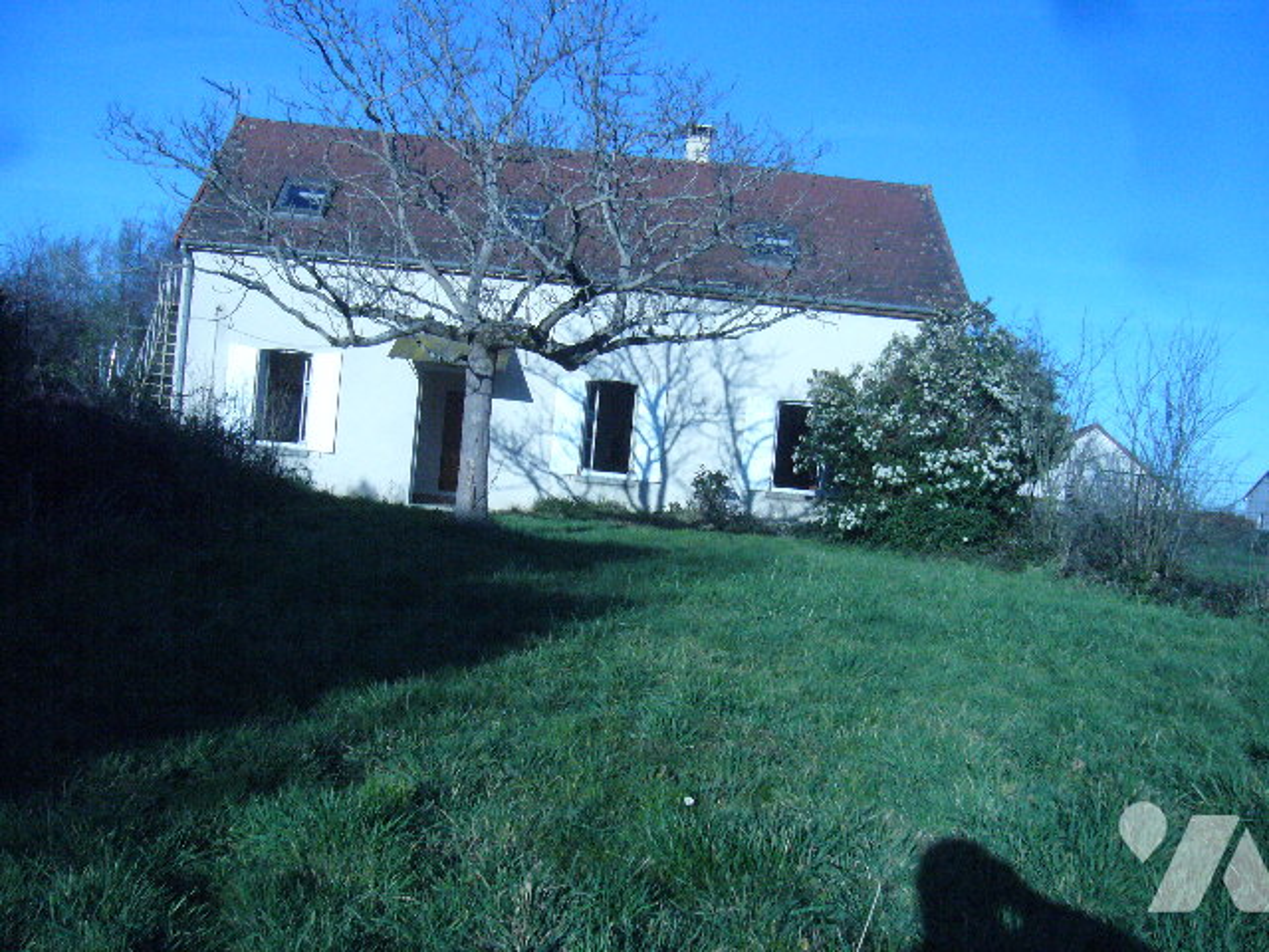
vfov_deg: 40.7
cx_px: 634
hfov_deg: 52.6
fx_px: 1283
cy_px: 476
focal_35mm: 35
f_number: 5.6
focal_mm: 5.8
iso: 400
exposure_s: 1/2000
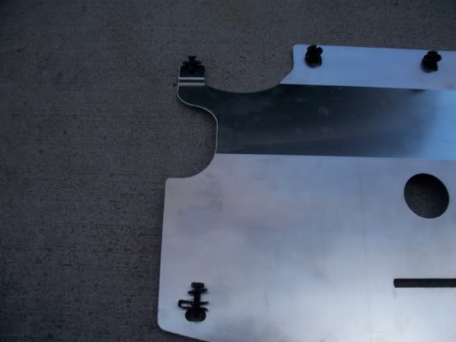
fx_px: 474
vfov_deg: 39.7
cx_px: 228
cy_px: 171
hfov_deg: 51.4
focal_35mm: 36
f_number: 2.8
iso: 64
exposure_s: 1/320
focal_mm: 7.5
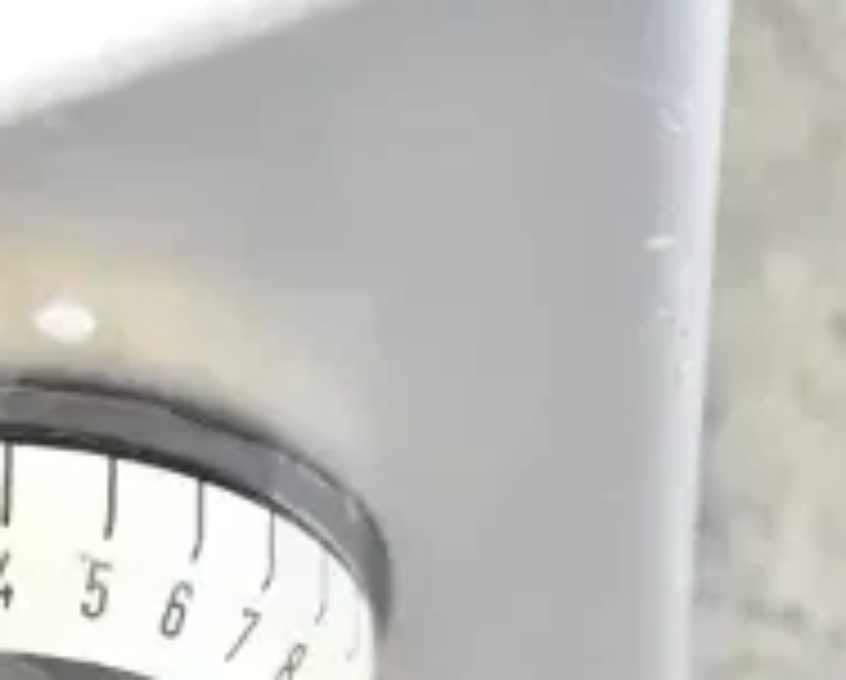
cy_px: 646
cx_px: -22
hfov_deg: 12.3
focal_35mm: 155
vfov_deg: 9.9
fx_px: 3887
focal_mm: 34
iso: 1600
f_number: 4.5
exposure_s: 1/50
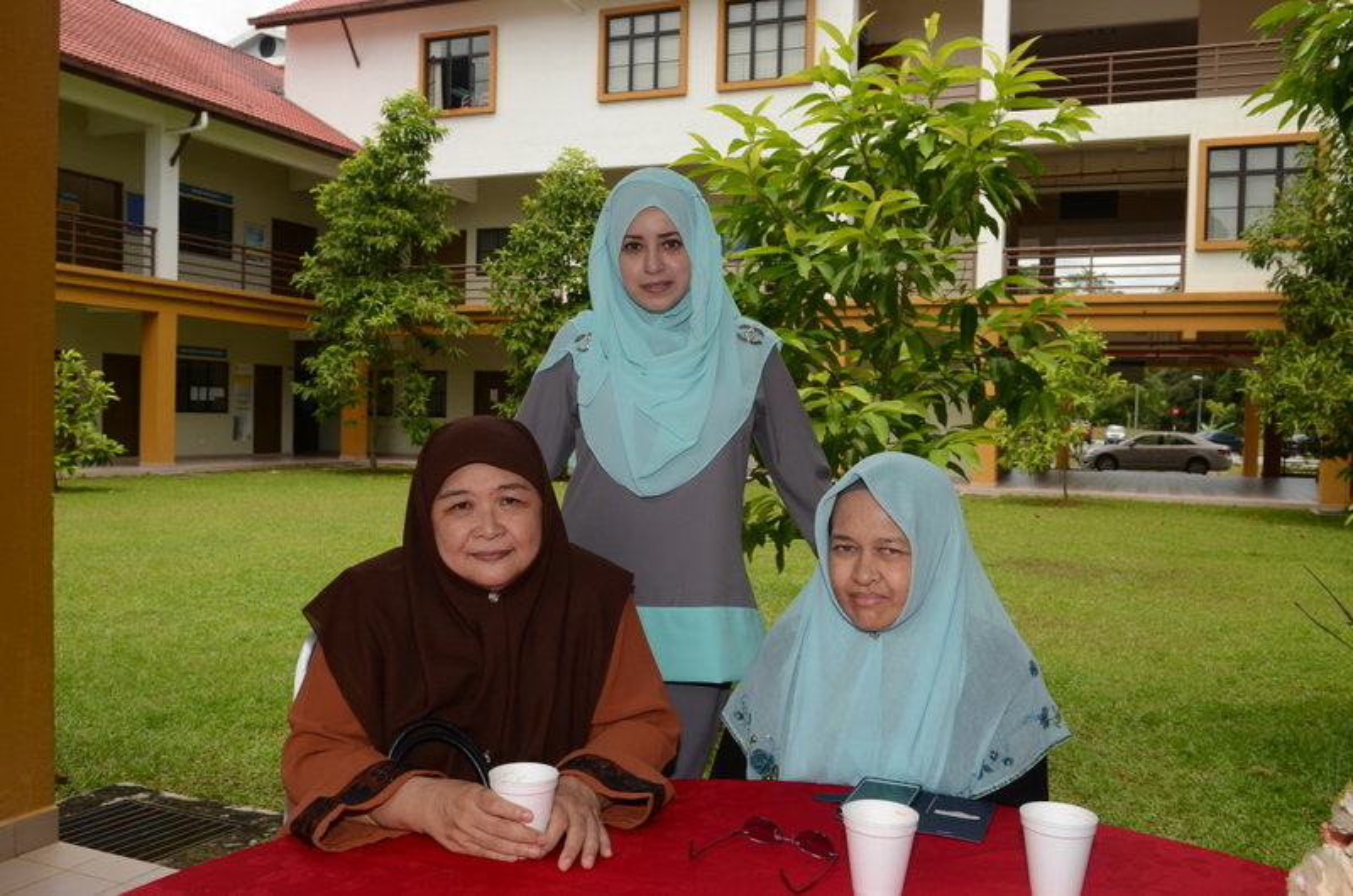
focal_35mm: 30
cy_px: 448
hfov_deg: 62.0
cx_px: 676
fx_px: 1125
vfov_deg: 43.4
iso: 100
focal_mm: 20
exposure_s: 1/200
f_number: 7.1
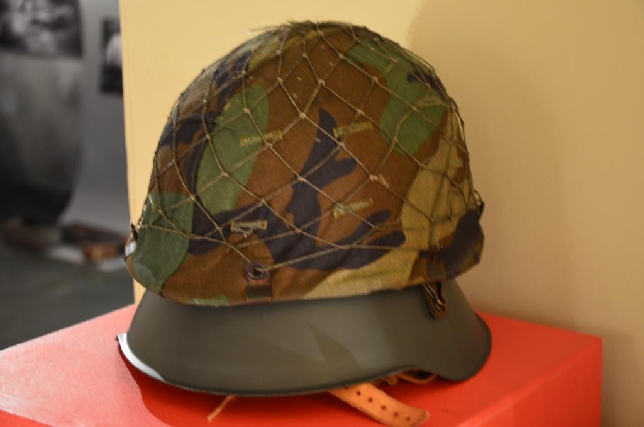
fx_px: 1339
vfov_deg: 18.1
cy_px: 214
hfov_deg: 27.0
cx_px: 322
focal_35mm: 75
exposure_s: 1/2
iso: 800
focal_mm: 50
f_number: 5
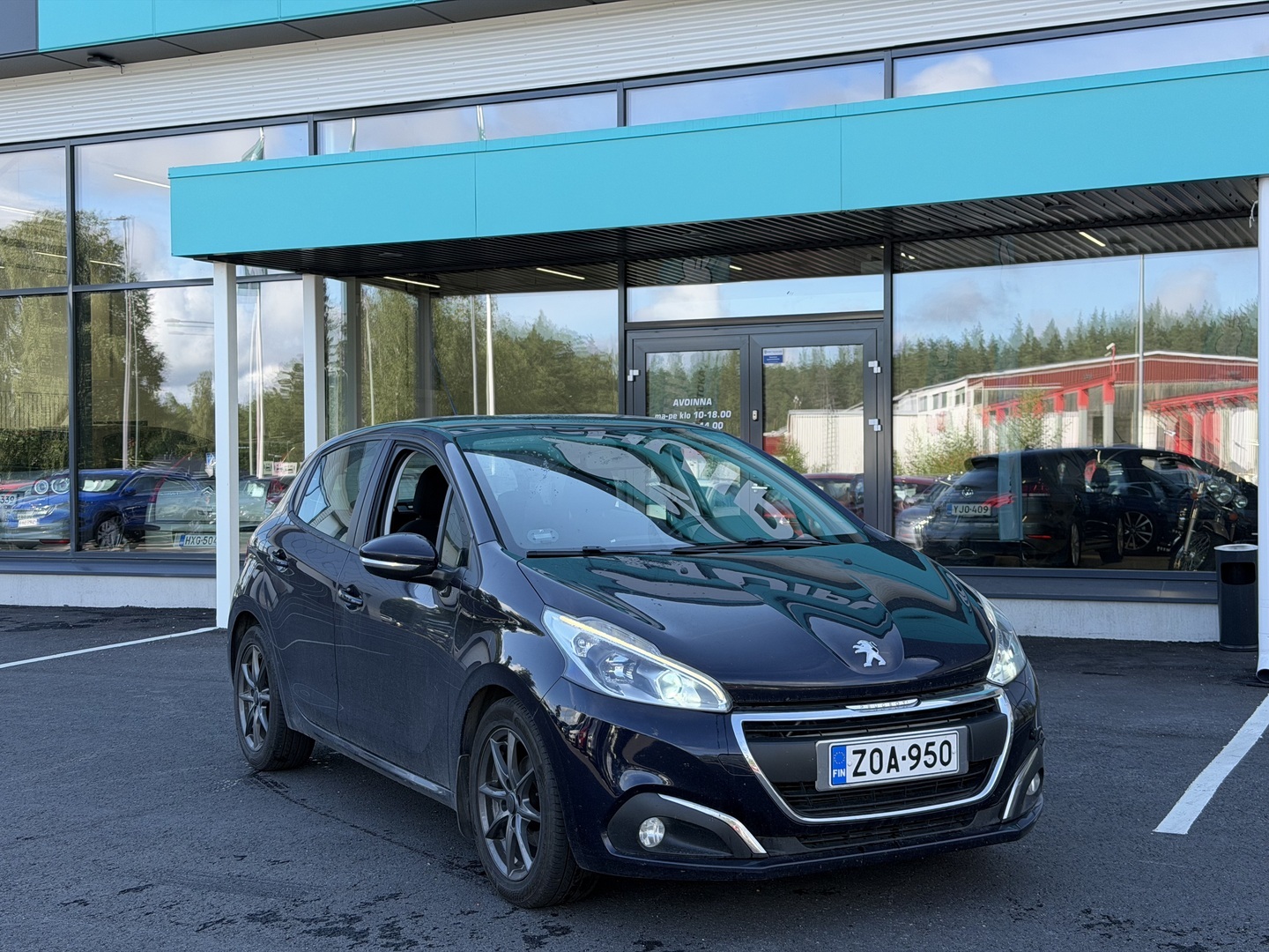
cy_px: 476
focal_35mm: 48
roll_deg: -0.4
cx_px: 634
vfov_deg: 30.3
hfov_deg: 39.7
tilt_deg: -0.1
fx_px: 1760
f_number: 1.78
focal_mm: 6.76
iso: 64
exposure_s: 1/855
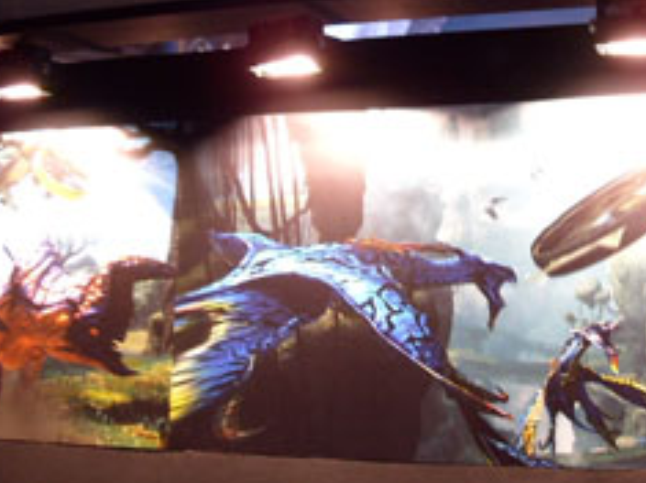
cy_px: 55
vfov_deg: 19.3
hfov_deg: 26.0
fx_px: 1399
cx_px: 388
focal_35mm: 75
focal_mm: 5.7
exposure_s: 1/8
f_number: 2.8
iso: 118
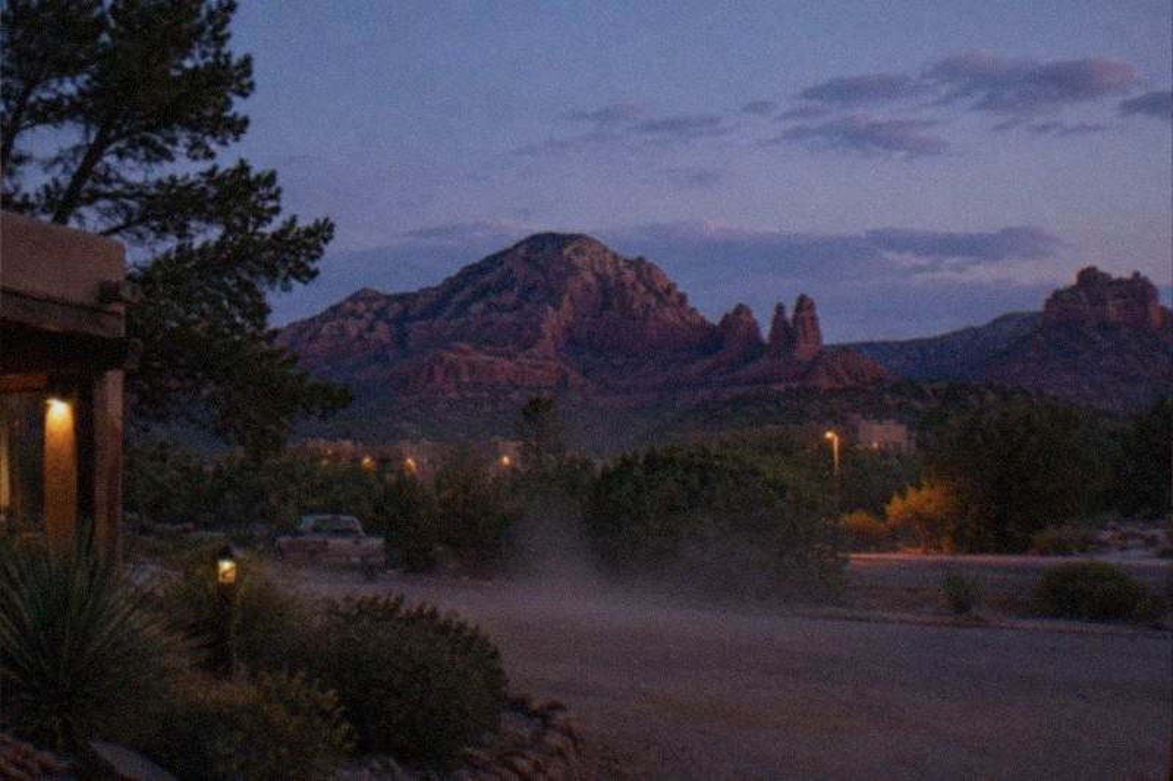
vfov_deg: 37.8
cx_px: 586
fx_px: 1140
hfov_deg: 54.4
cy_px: 390
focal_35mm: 35
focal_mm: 35
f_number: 4
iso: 400
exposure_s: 1/640
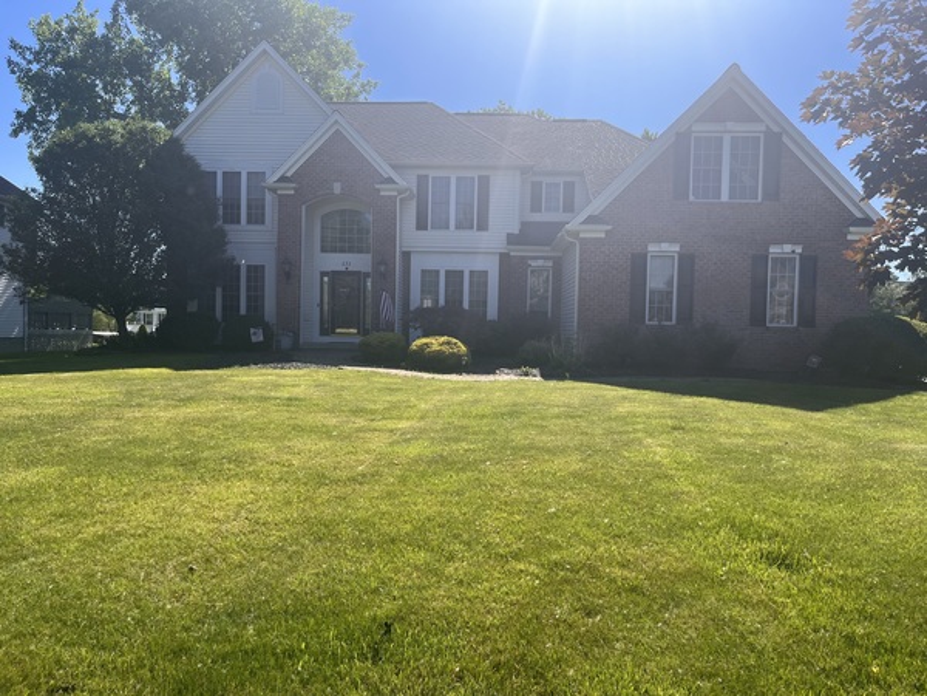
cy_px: 348
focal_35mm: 26
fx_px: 696
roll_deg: -1.8
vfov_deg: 53.1
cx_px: 464
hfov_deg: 67.3
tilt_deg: -0.6
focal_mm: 5.1
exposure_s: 1/2358
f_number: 1.6
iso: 50
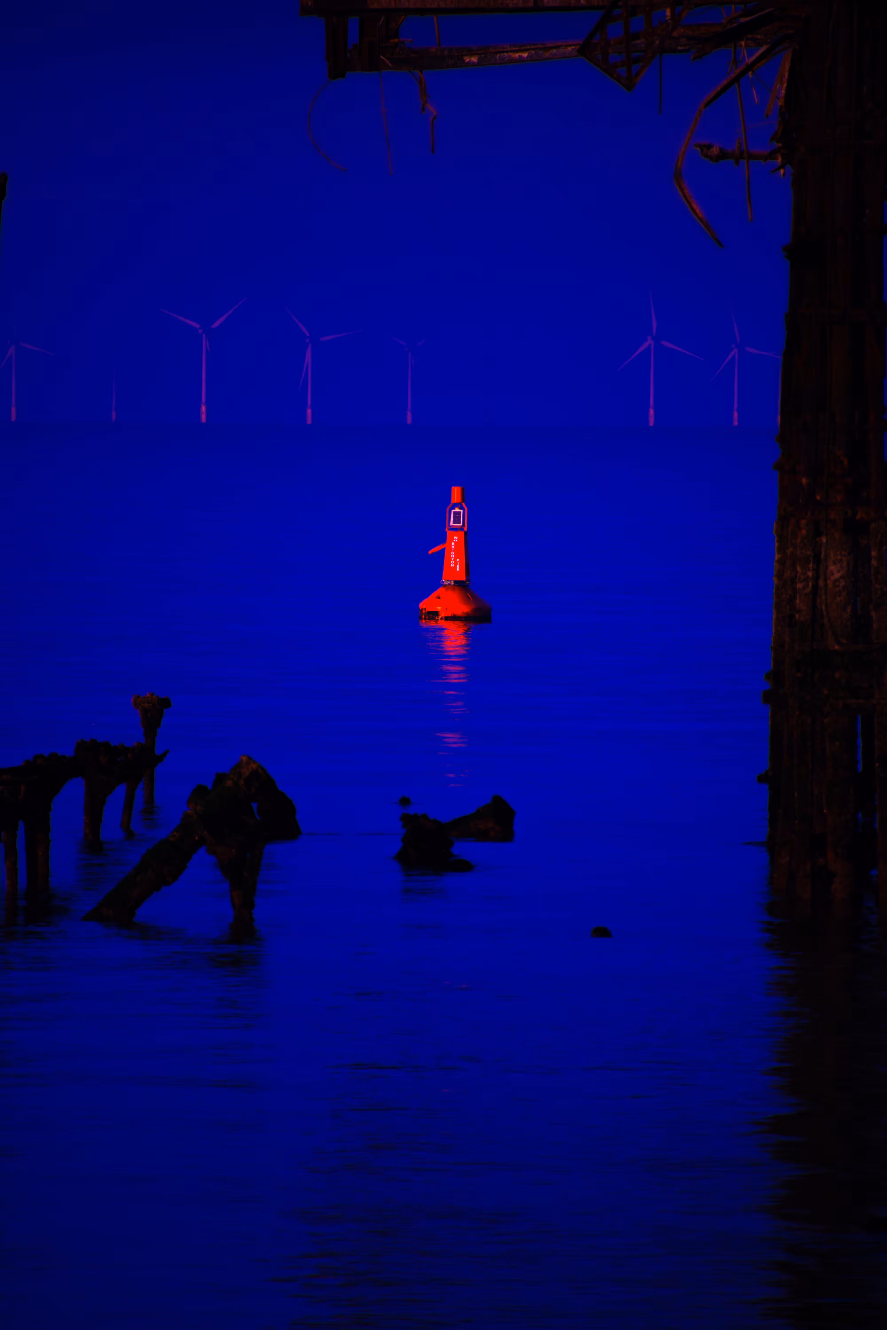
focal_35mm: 450
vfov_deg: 4.6
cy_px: 665
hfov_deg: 3.1
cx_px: 444
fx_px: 16630
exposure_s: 1/500
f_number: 6.3
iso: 250
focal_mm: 300
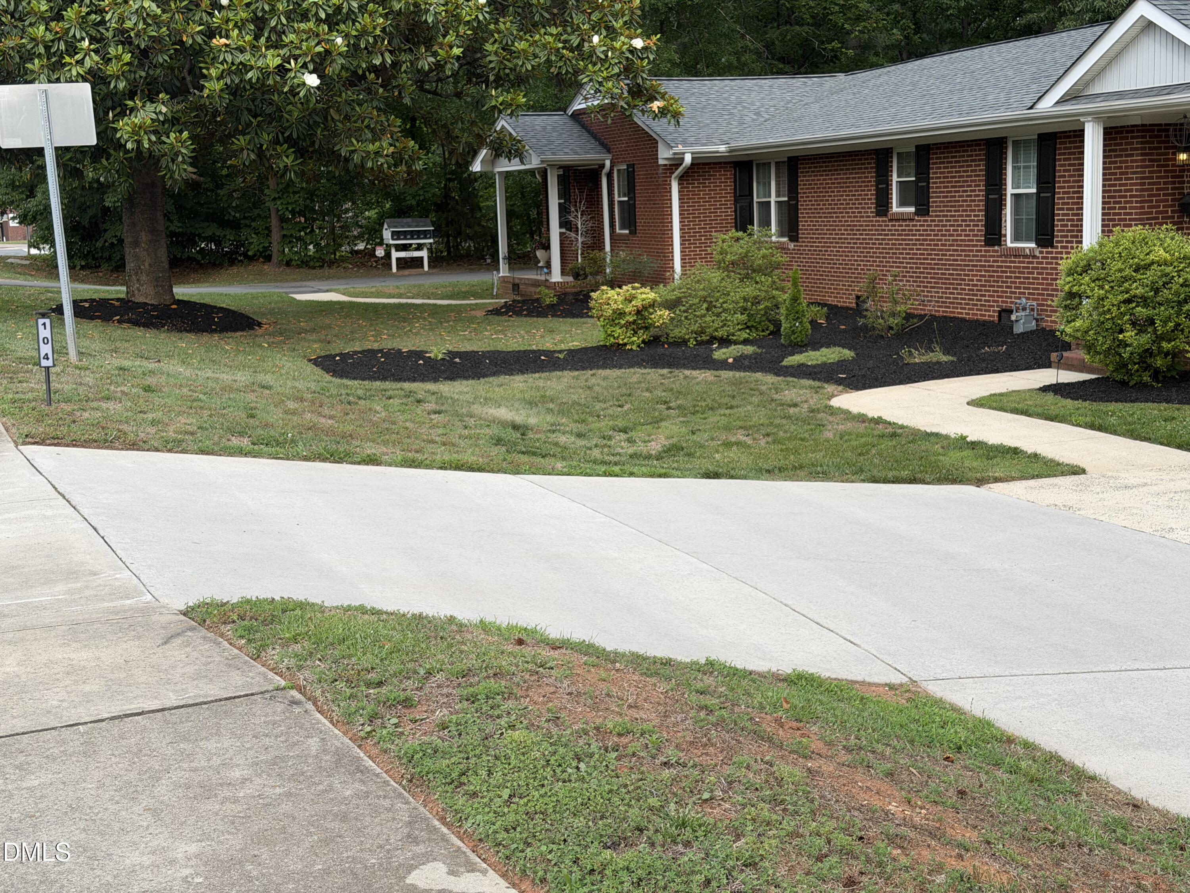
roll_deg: +2.2
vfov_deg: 30.3
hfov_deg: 39.7
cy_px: 446
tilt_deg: -8.7
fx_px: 1650
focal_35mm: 48
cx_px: 595
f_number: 1.78
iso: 64
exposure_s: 1/819
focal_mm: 6.76
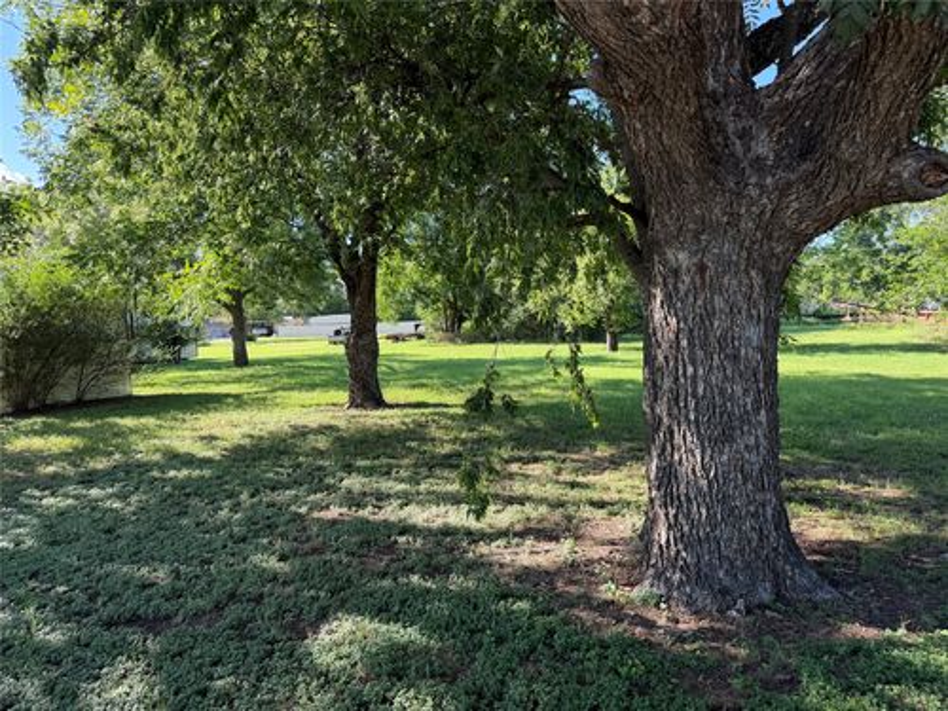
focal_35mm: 24
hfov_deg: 71.6
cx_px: 474
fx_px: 657
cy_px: 356
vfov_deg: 56.8
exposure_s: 1/491
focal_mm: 6.76
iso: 80
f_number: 1.78
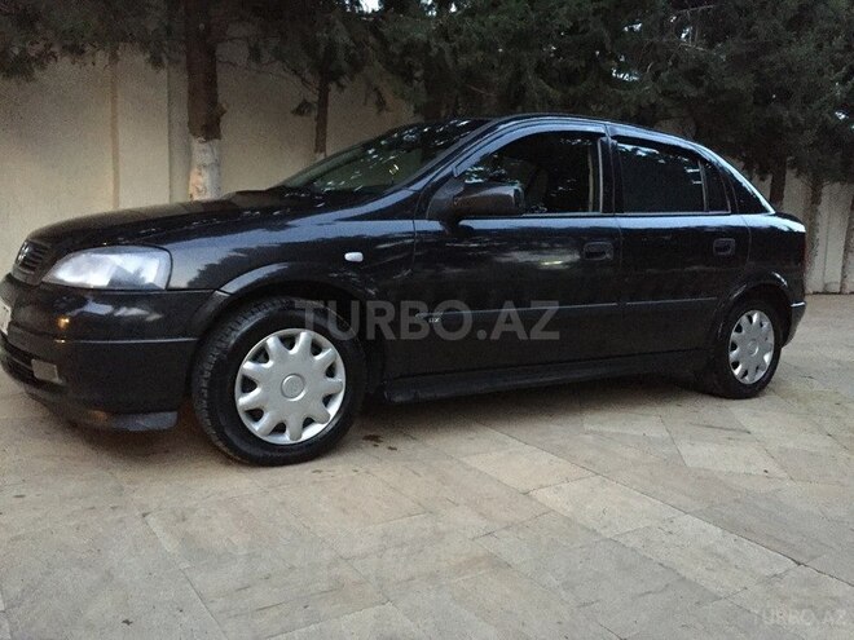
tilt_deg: -6.2
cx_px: 427
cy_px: 320
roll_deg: -2.9
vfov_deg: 48.2
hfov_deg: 61.7
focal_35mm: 29
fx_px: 715
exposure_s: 1/17
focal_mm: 4.15
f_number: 2.2
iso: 800
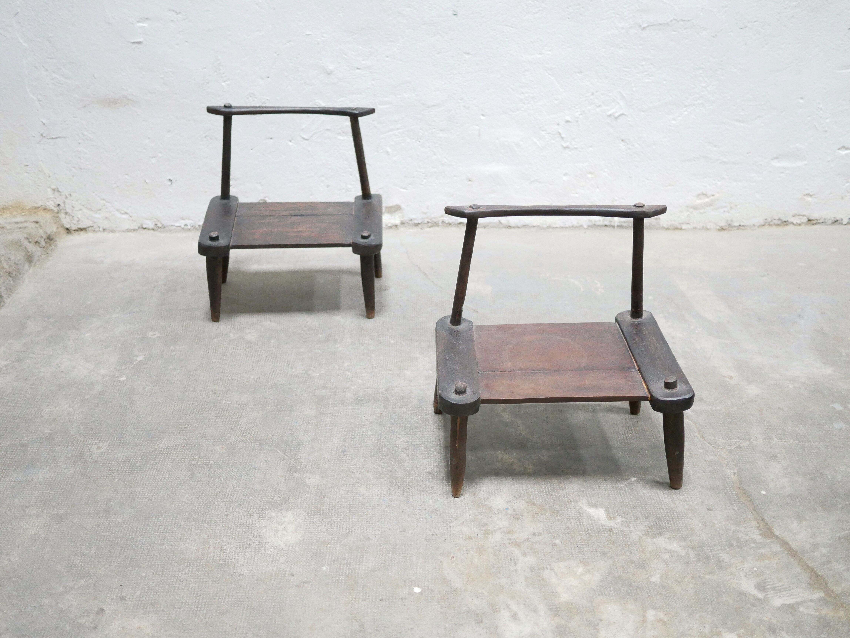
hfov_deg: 46.8
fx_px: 983
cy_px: 319
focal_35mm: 40
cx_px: 425
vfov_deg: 36.0
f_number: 1.7
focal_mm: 20
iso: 2000
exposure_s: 1/60
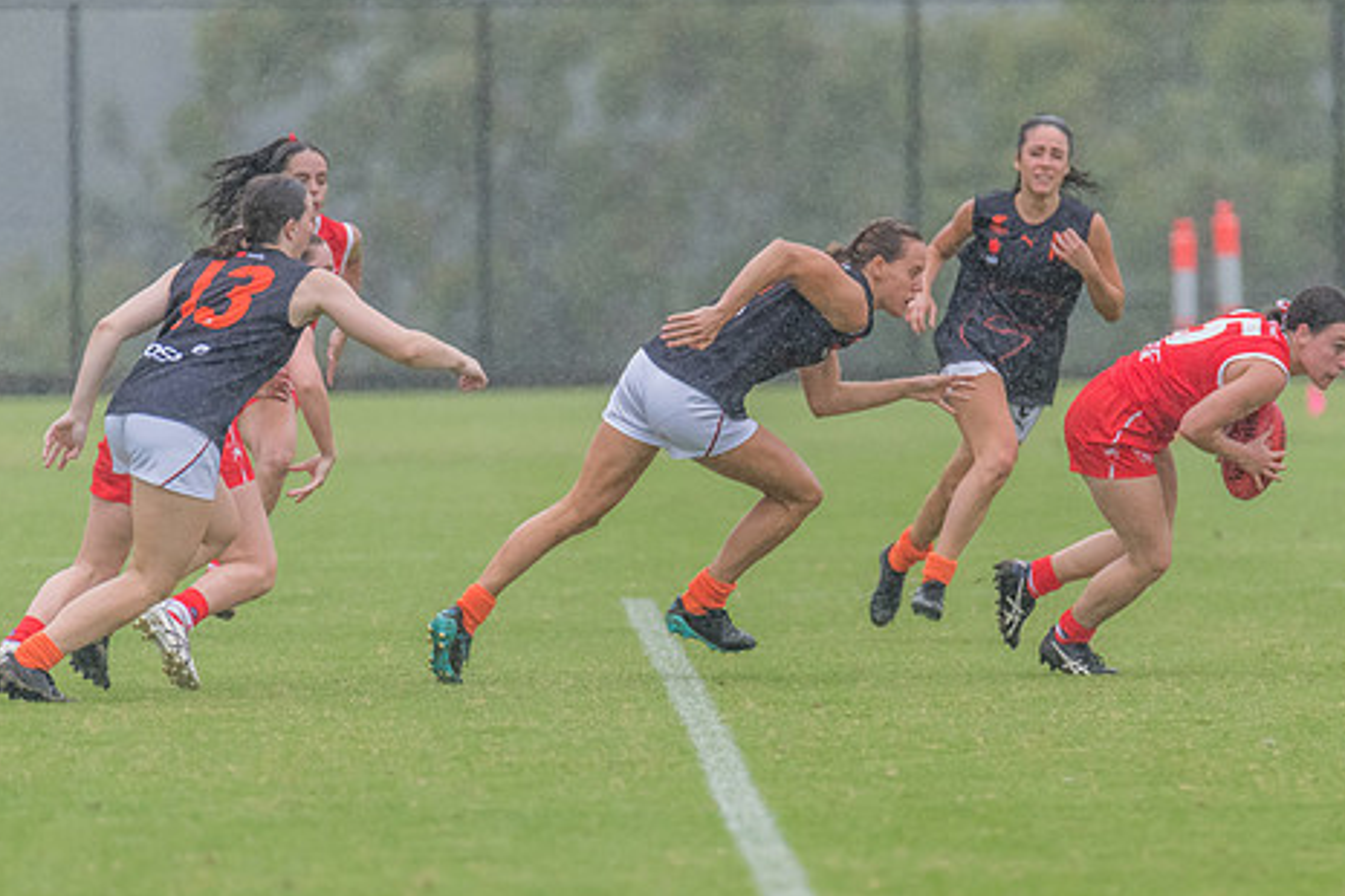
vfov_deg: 1.4
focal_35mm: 997
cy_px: 547
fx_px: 37246
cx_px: 734
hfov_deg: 2.1
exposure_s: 1/1600
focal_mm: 600
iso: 1600
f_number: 6.3
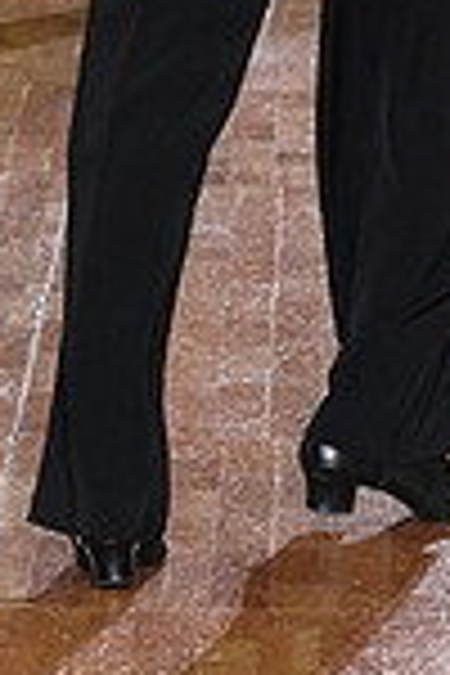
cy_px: -166
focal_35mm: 469
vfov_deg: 4.4
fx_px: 8793
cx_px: 731
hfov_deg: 2.9
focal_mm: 121
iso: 6400
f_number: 6.3
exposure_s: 1/320
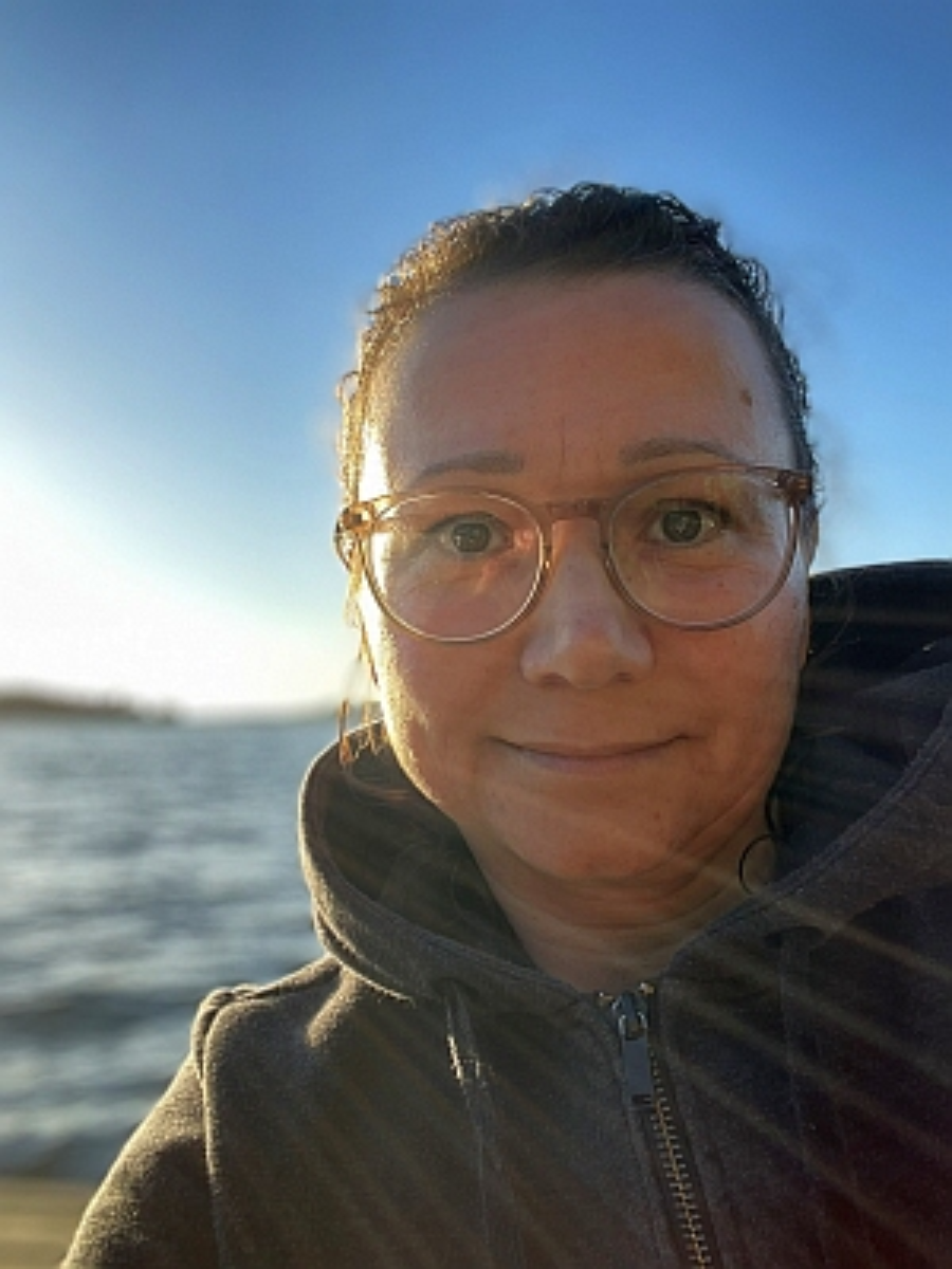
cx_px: 476
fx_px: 1100
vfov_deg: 60.0
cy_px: 634
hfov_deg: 46.8
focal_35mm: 30
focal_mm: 2.71
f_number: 2.2
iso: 25
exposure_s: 1/143
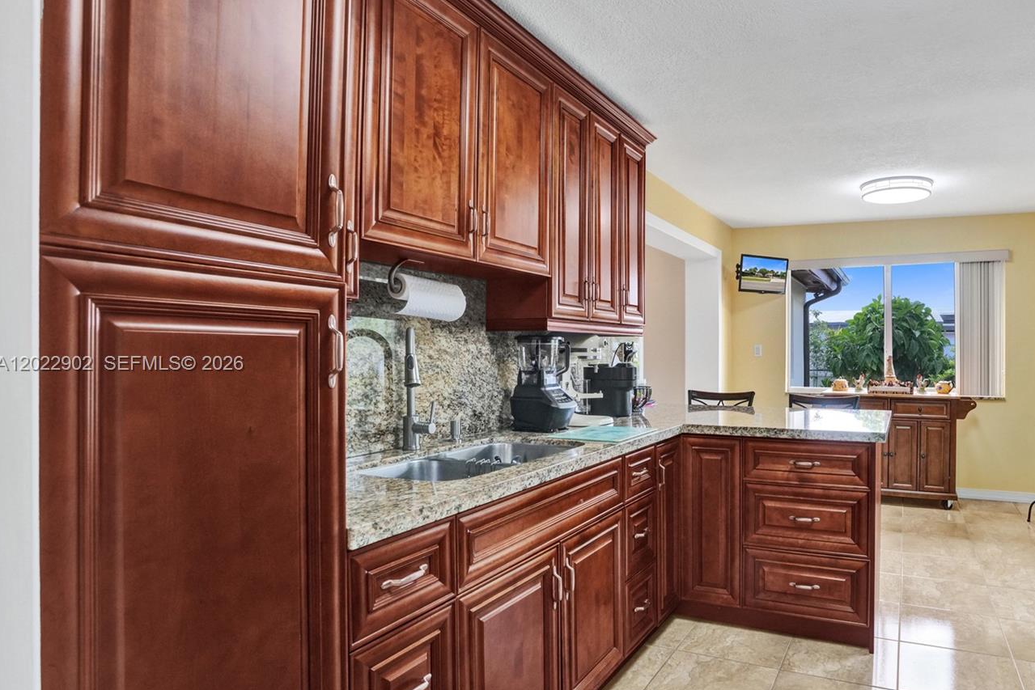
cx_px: 639
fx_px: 575
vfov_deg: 61.9
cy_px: 365
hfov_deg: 82.6
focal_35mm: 20
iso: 2000
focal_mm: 16
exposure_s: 1/250
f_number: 8
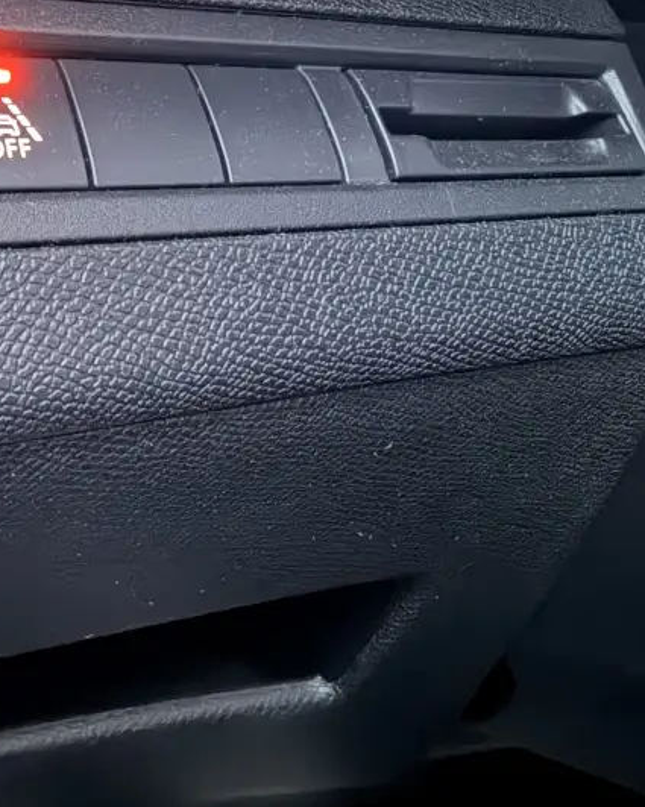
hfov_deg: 34.7
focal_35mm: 37
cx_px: -59
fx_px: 884
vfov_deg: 46.0
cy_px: 137
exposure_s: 1/4
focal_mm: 2.22
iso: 2500
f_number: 2.2
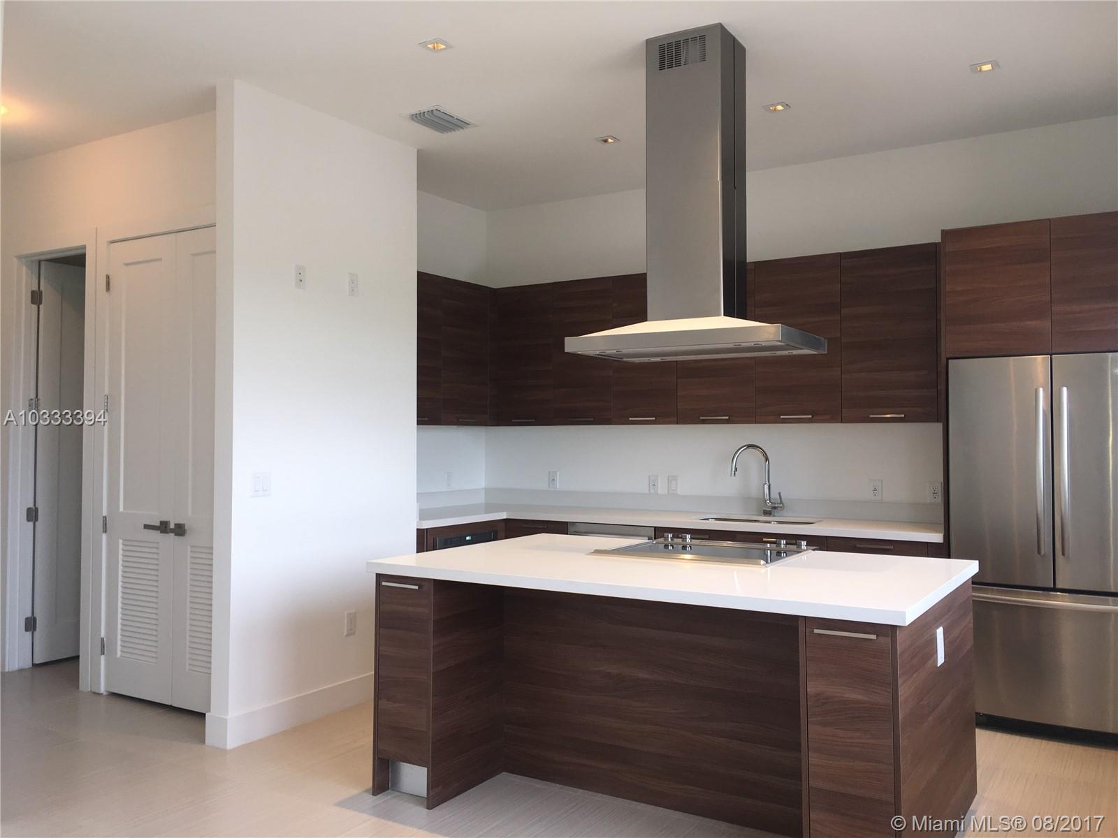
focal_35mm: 29
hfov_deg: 61.7
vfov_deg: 48.2
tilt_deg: +1.2
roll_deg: -0.2
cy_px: 419
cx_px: 559
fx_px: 937
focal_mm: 4.15
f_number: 2.2
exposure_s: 1/30
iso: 25
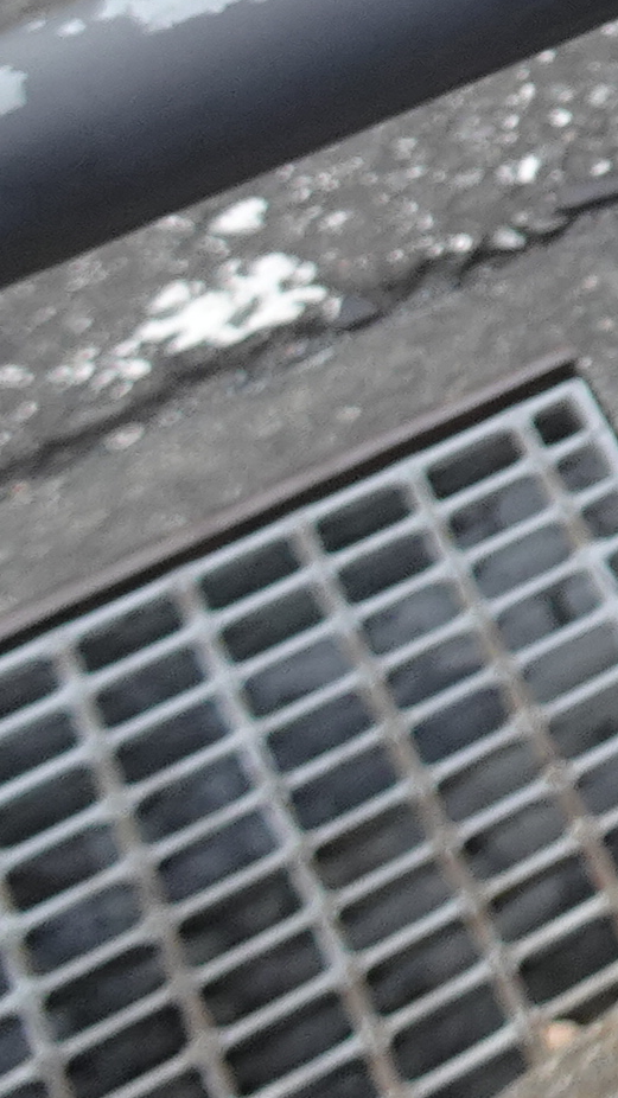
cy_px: -490
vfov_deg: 18.6
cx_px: 2031
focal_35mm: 103
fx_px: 3000
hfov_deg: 8.9
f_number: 3.5
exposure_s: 1/80
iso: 100
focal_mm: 4.25
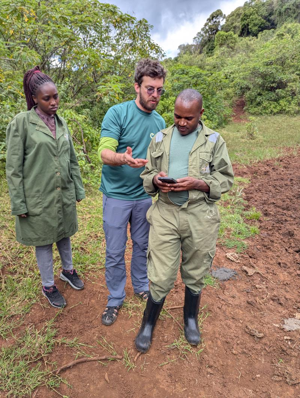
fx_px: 277
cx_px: 150
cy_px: 199
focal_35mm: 24
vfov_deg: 71.5
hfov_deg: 57.0
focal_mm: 6.81
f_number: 1.85
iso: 45
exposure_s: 1/544
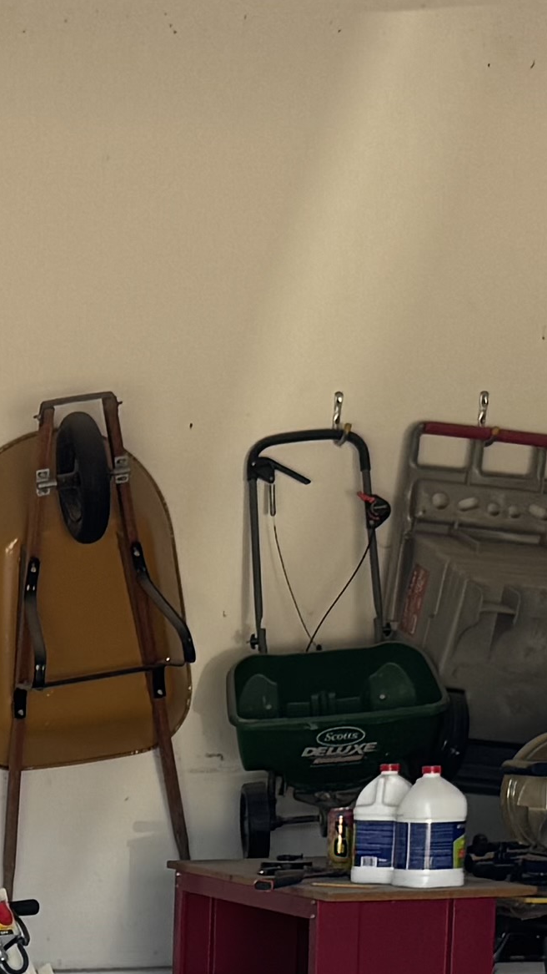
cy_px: 1237
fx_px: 3302
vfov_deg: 16.0
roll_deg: +1.7
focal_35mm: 128
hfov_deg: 9.0
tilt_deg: -10.6
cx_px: -484
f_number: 1.78
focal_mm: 6.76
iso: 64
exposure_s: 1/166
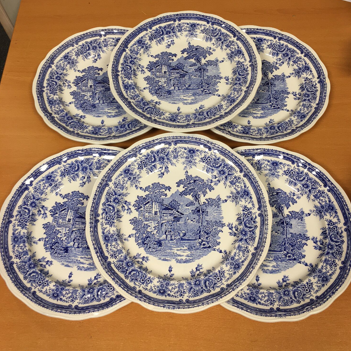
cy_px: 143
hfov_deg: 47.2
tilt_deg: -60.2
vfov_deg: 47.0
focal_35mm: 35
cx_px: 178
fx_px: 402
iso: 50
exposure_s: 1/33
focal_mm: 4.15
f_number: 2.2
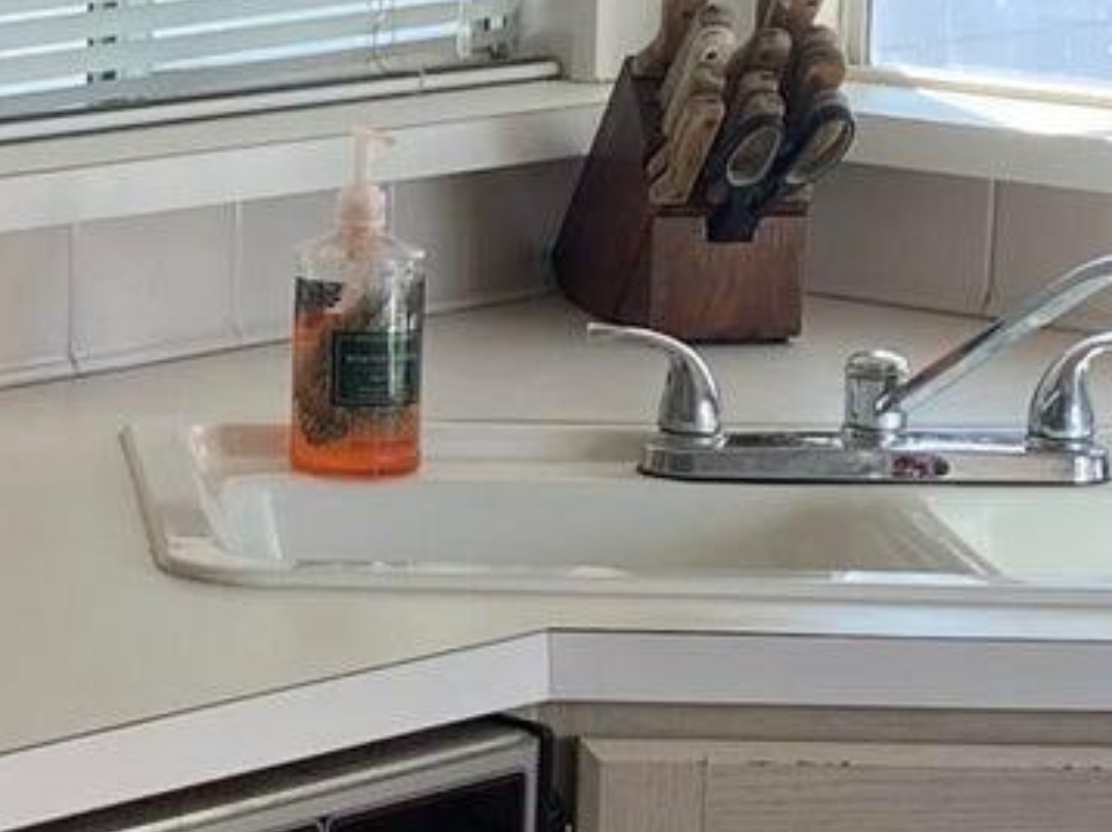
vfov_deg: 9.6
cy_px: 310
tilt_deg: -7.8
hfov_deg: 12.5
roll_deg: -0.6
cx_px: -172
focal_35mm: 155
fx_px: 4976
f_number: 1.8
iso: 32
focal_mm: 4.25
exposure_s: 1/137
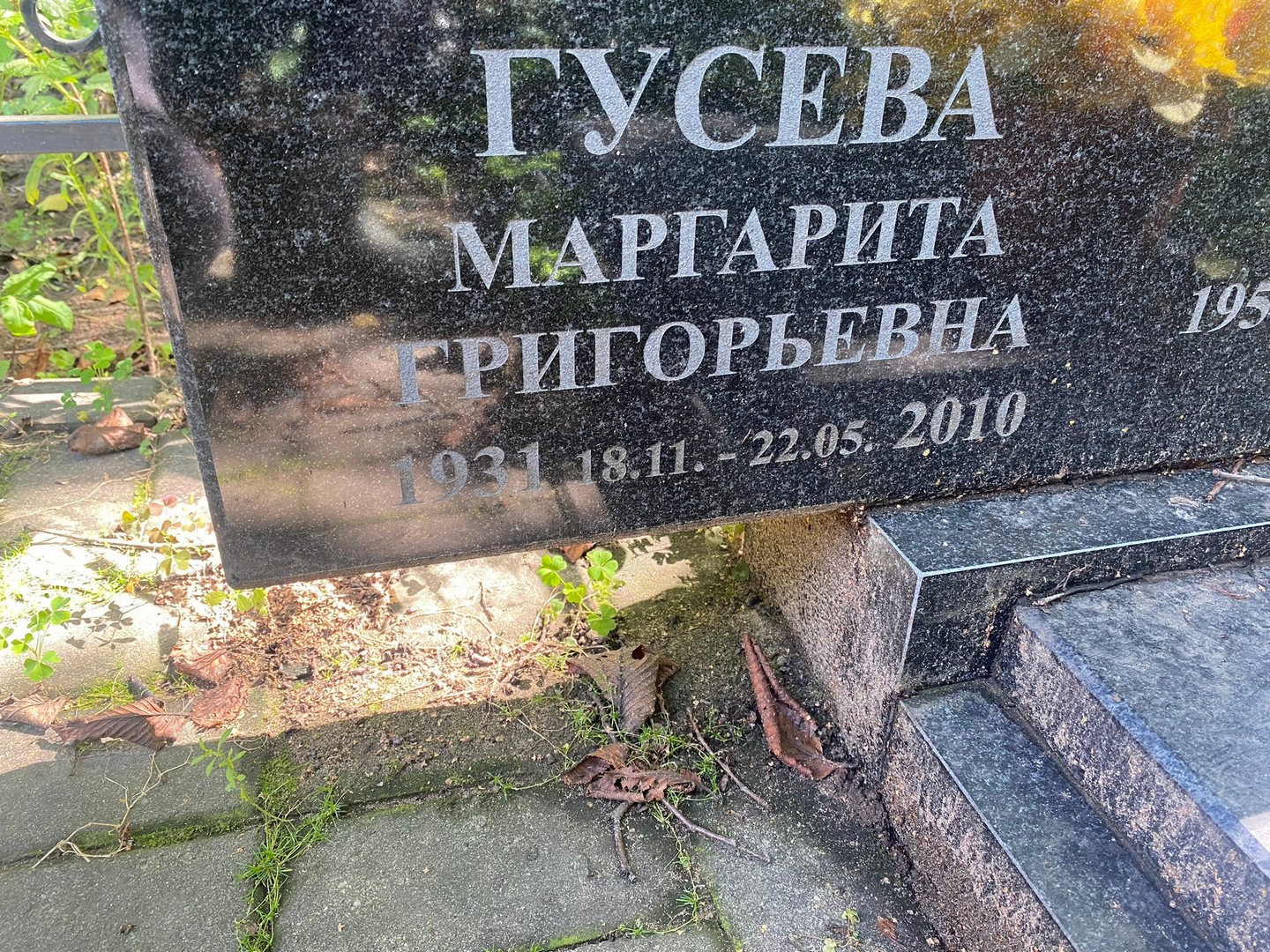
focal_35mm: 26
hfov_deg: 67.3
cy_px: 476
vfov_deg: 53.1
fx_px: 954
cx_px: 635
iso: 125
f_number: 1.8
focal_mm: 4.25
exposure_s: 1/95
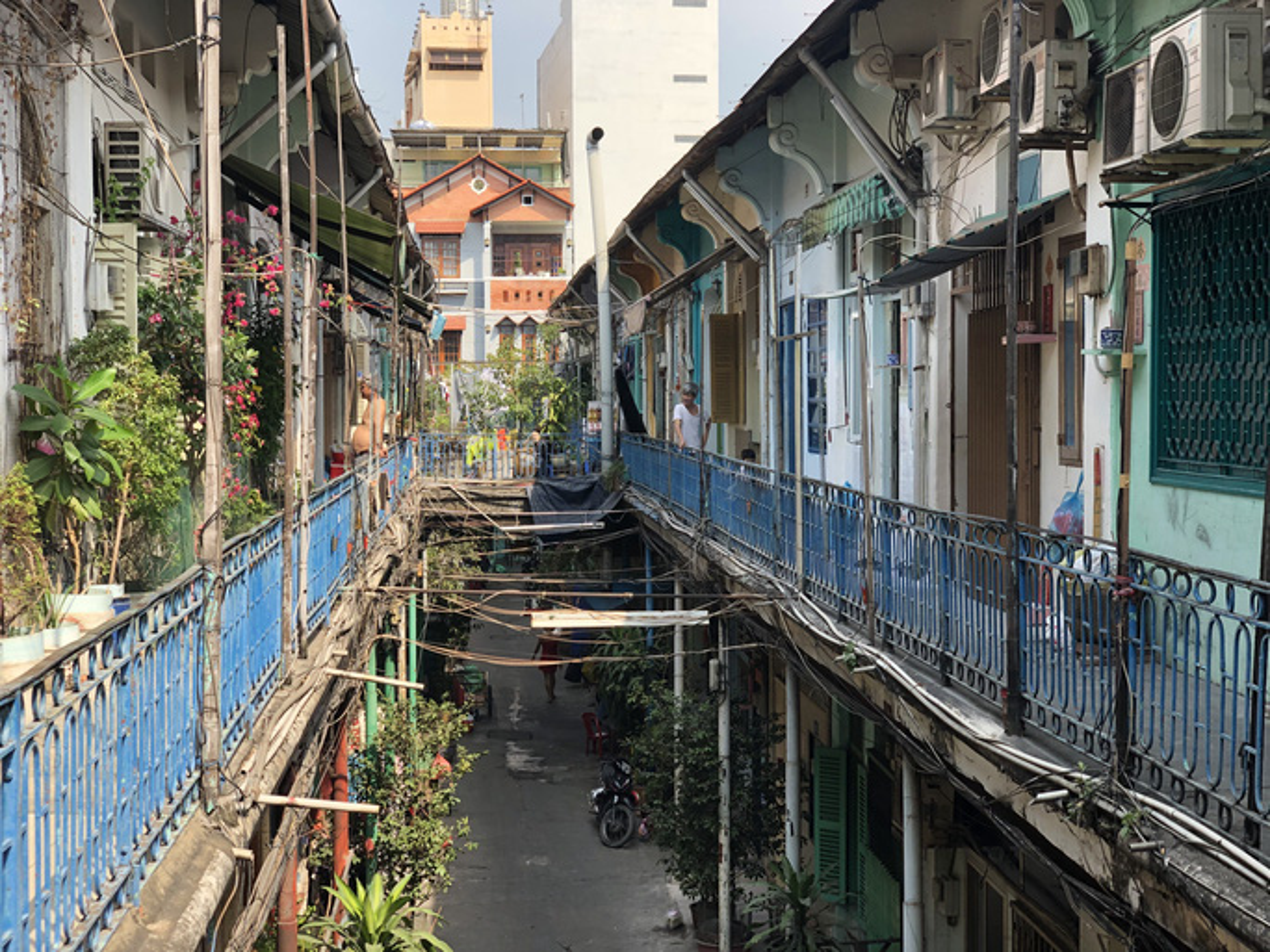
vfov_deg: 28.0
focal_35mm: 52
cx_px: 635
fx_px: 1908
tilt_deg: -3.5
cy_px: 476
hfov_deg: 36.8
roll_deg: +0.4
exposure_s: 1/326
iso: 16
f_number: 2.4
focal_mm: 6
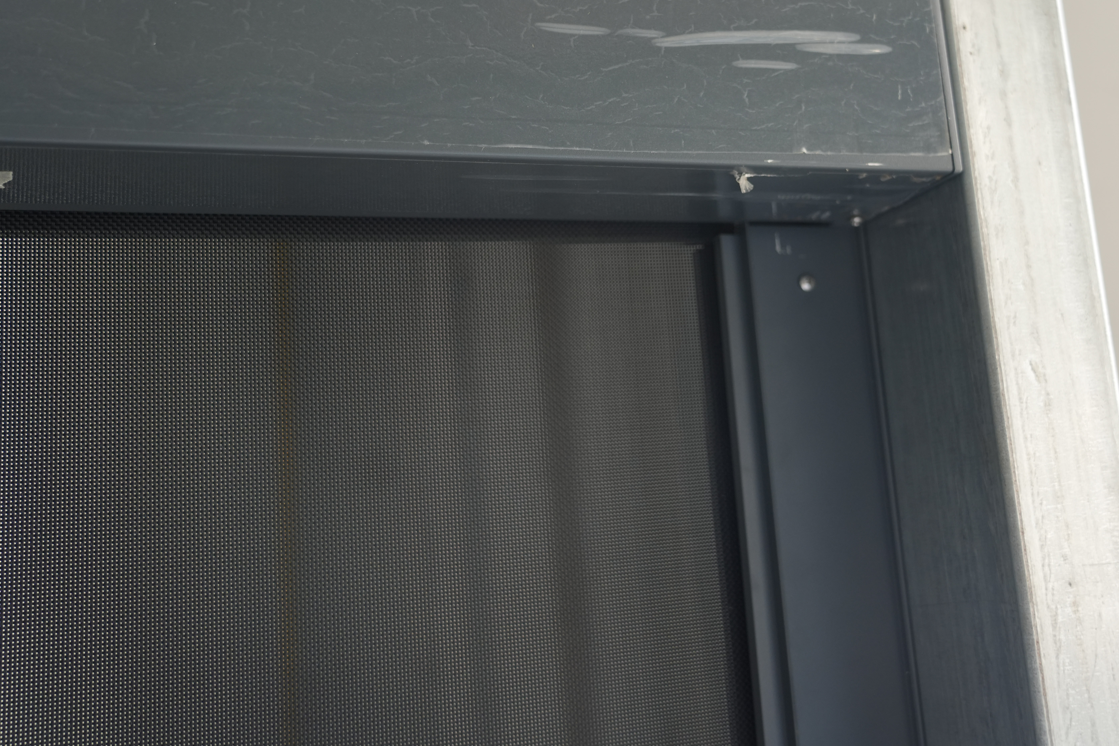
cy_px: 285
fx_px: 1243
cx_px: 639
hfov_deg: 48.3
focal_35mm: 40
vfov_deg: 33.3
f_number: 4
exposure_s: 1/60
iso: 640
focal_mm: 32
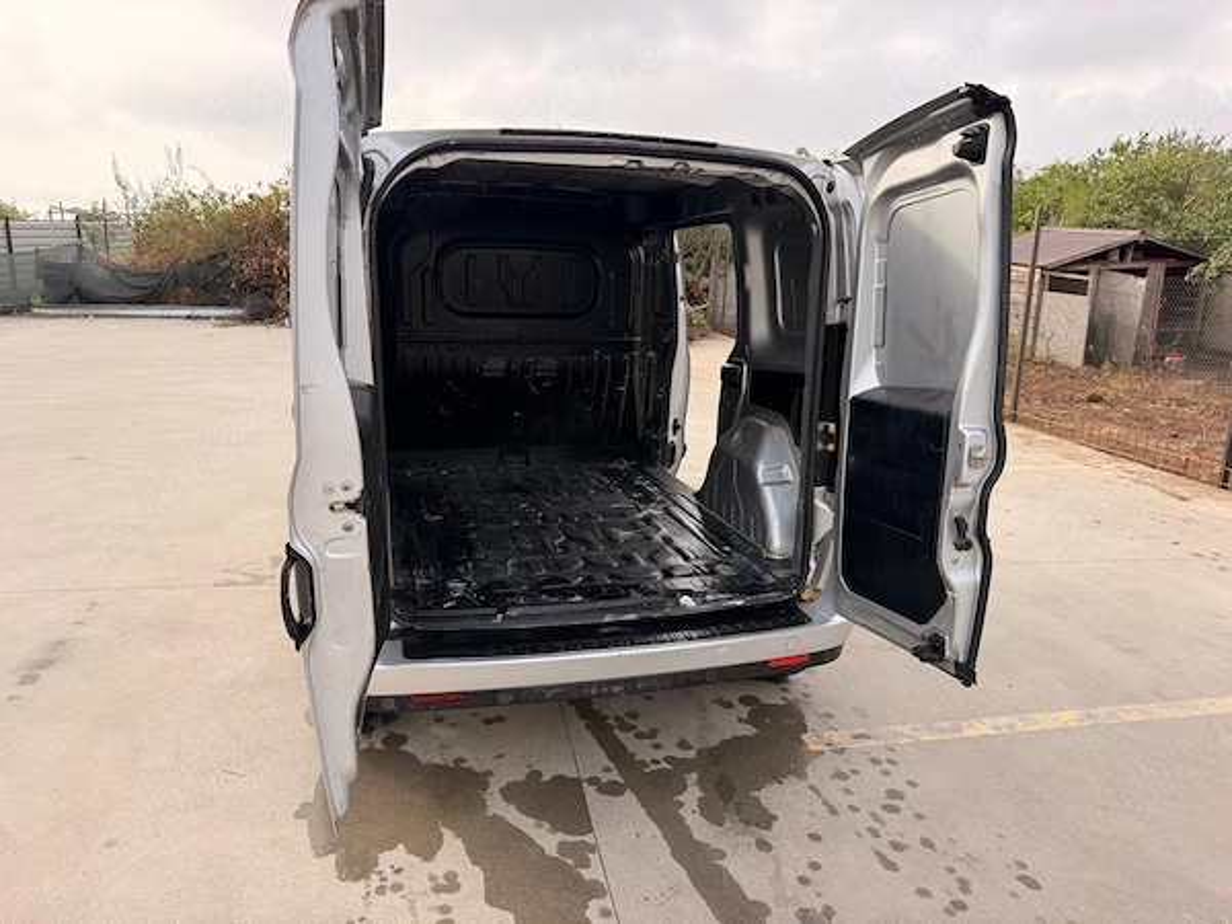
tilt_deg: -12.6
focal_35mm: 24
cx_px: 616
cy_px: 462
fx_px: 854
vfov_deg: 56.8
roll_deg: -1.5
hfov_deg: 71.6
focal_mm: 6.76
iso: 100
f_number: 1.78
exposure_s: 1/1292
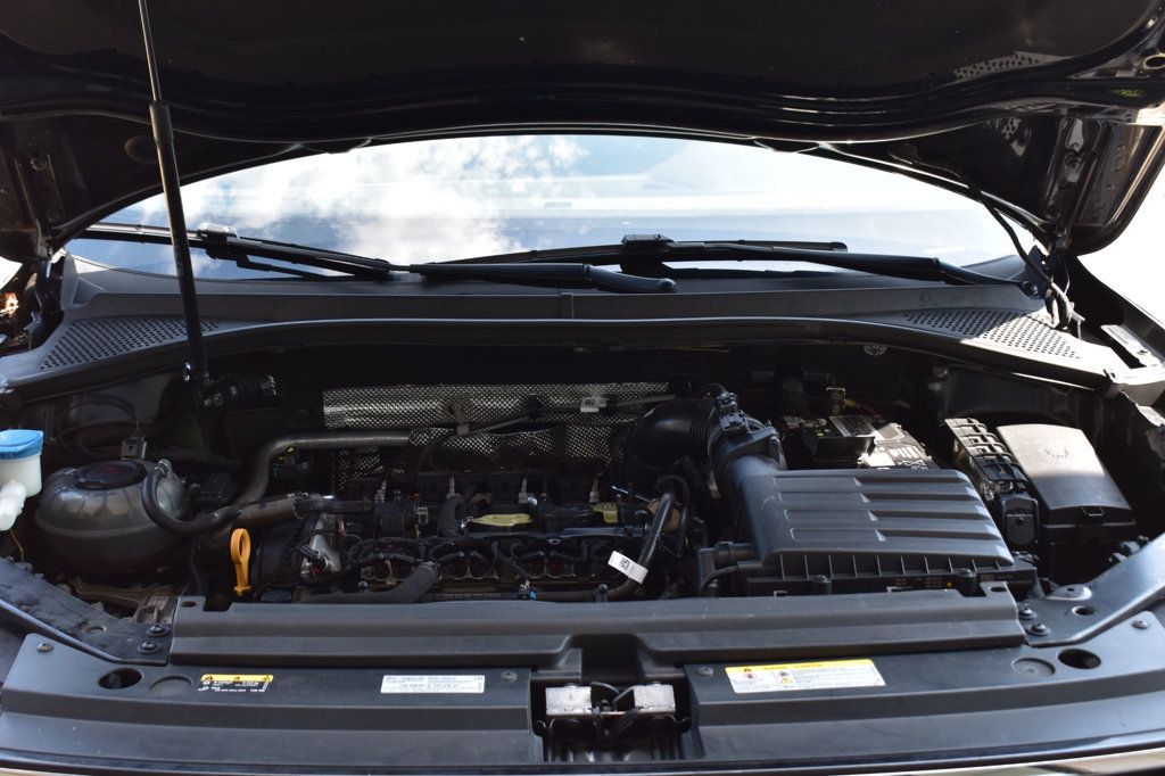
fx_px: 1456
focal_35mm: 45
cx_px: 582
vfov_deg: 29.8
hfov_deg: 43.6
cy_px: 388
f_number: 9
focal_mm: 30
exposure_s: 1/100
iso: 400
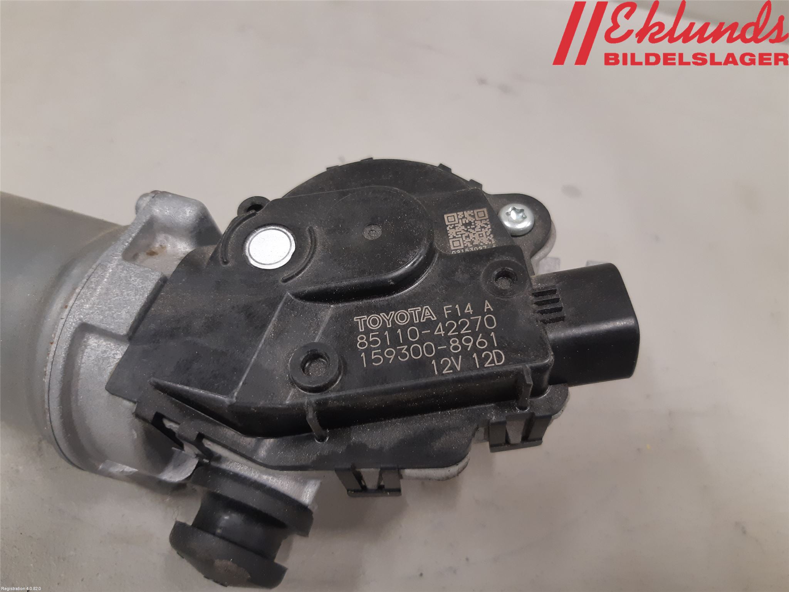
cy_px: 296
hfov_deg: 67.3
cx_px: 394
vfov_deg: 53.1
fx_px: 593
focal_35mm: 26
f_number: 1.7
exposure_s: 1/50
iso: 200
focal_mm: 3.93
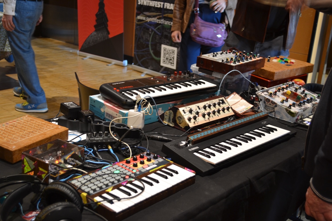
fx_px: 415
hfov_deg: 43.6
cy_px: 110
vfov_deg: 29.9
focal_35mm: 45
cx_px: 166
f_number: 4.5
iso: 560
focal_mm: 30
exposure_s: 1/15
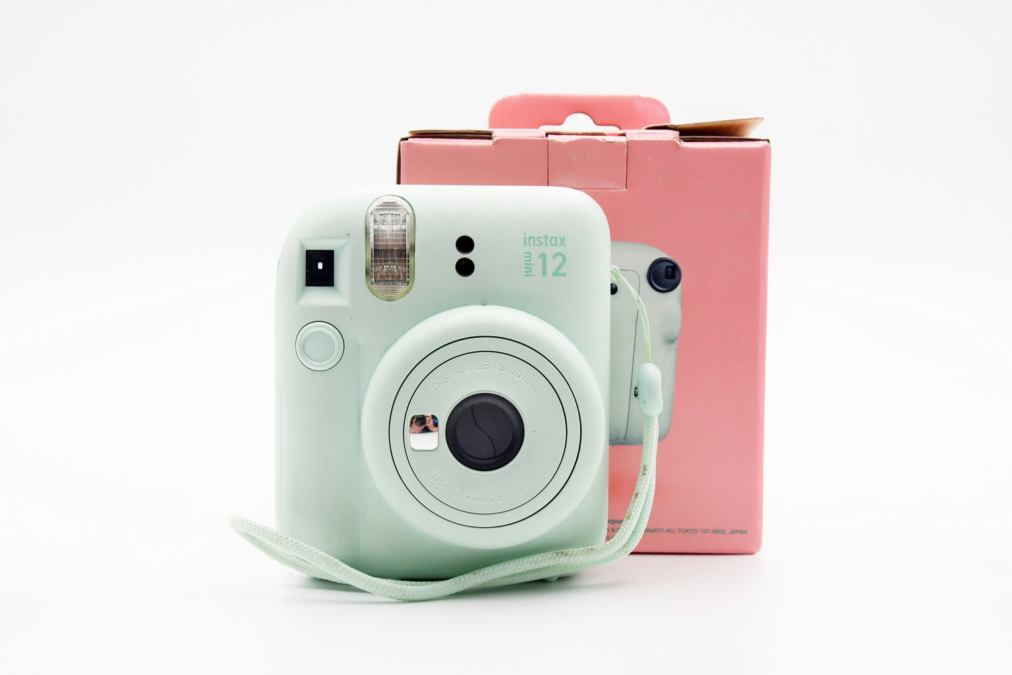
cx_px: 506
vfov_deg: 26.0
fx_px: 1462
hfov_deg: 38.2
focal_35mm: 52
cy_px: 338
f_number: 8
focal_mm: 35
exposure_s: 1/100
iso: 1250
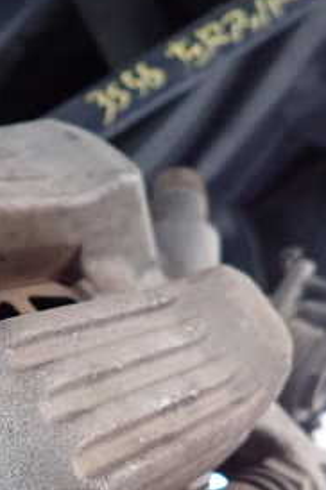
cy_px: 392
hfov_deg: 23.2
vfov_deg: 34.0
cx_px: 47
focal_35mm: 57
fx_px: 776
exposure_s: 1/125
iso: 1250
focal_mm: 4.5
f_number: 2
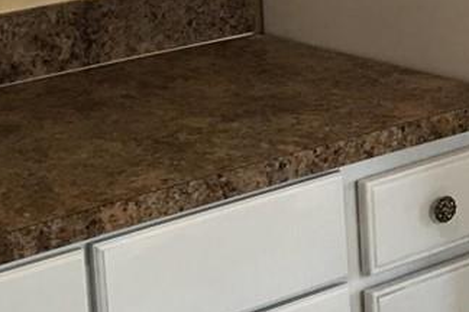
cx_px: 602
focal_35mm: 149
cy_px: -40
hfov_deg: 13.3
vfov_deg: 9.1
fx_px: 1941
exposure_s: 1/15
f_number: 2.2
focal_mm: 4.15
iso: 32
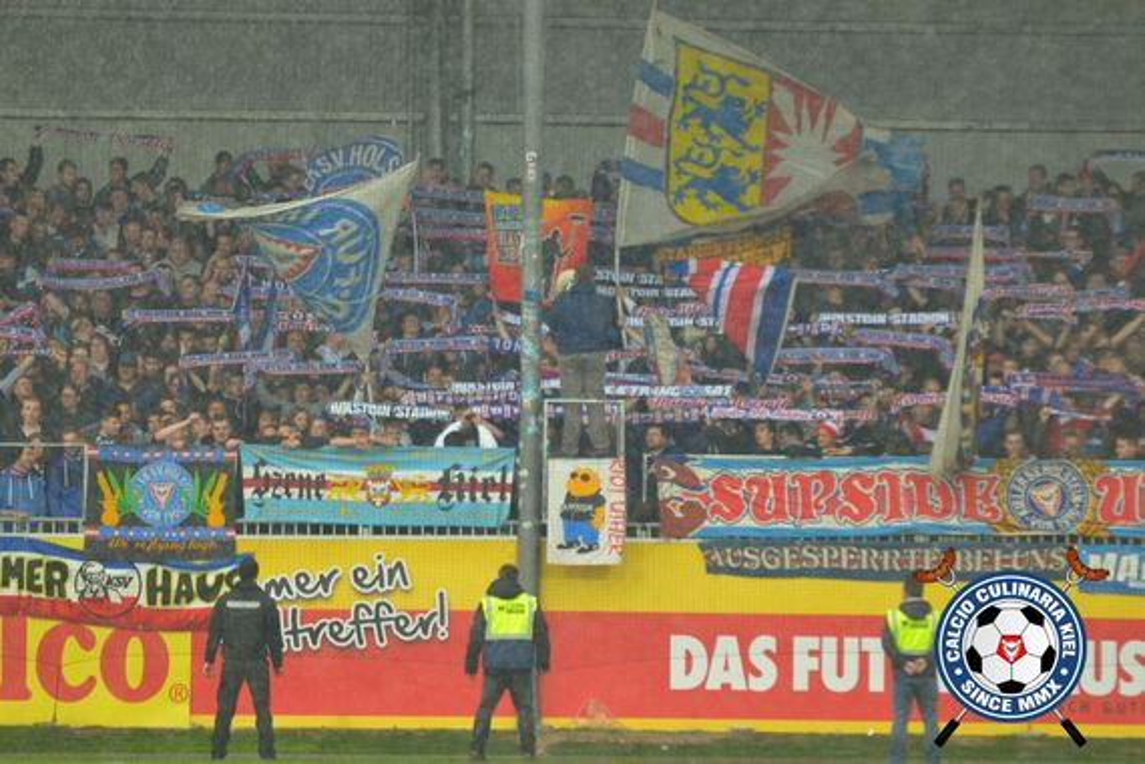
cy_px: 382
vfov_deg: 4.6
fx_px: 9541
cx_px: 572
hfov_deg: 6.9
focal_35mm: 300
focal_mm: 200
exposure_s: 1/500
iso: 800
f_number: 2.8
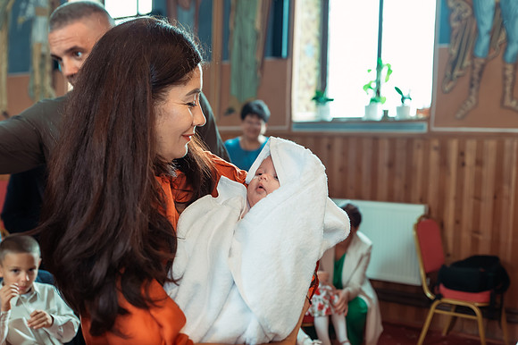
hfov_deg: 43.6
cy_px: 172
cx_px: 259
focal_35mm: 45
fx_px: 647
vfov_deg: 29.8
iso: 2500
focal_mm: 45
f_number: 3.5
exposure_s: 1/250
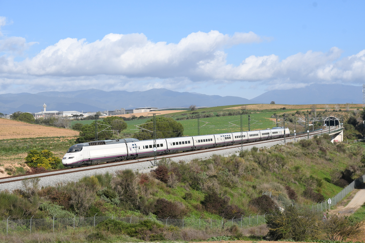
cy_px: 122
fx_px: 791
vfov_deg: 17.5
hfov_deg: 26.0
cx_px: 182
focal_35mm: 78
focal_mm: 52
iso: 320
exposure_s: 1/1000
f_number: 8
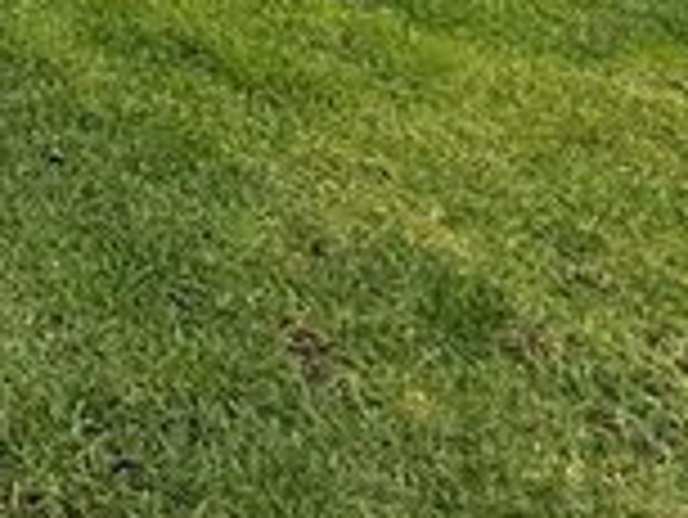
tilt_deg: +8.1
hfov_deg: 18.1
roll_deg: -0.9
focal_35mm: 73
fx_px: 1452
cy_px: -806
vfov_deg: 13.3
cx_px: -692
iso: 40
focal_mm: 2.22
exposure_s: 1/146
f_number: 2.2
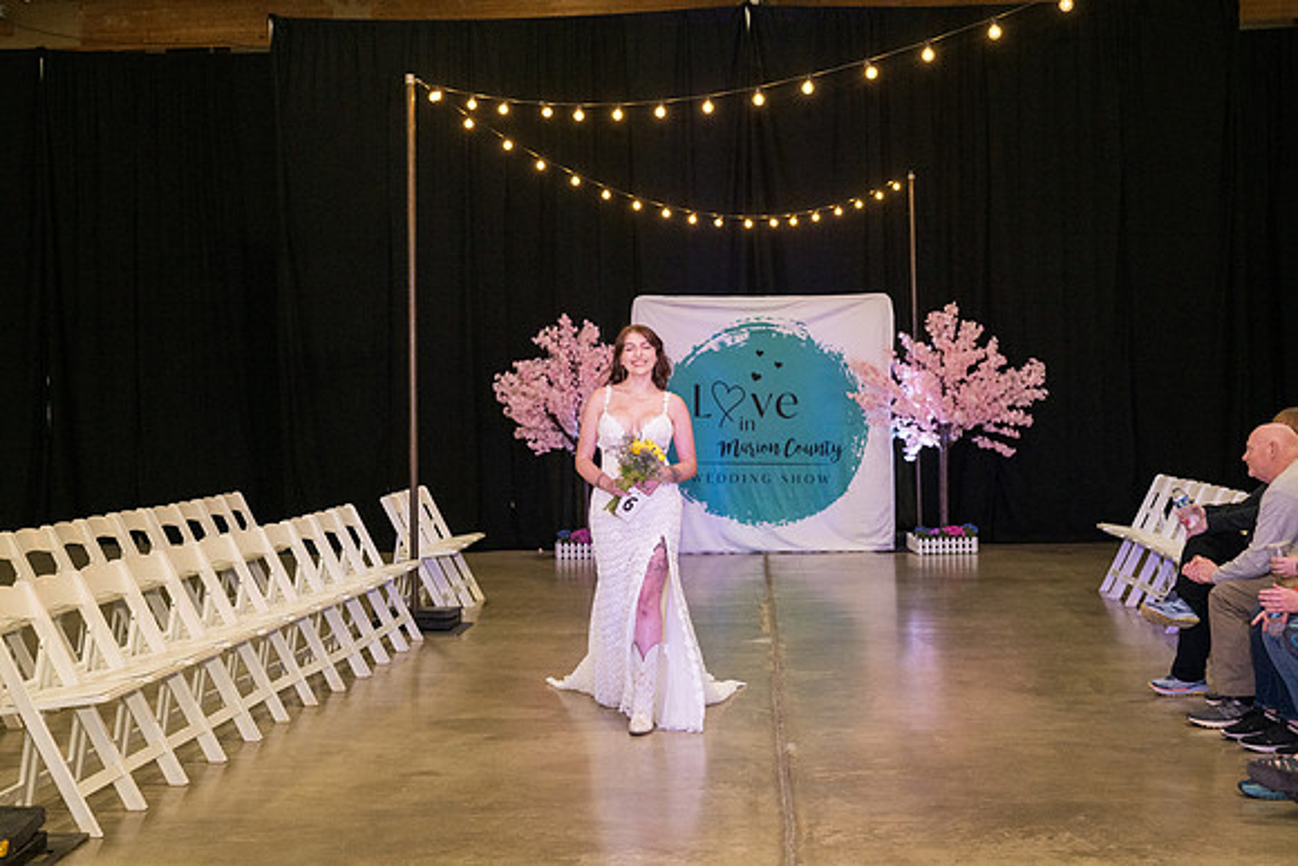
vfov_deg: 26.0
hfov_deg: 38.2
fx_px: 1875
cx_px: 649
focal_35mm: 52
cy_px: 433
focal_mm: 52
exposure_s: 1/400
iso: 3200
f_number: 4
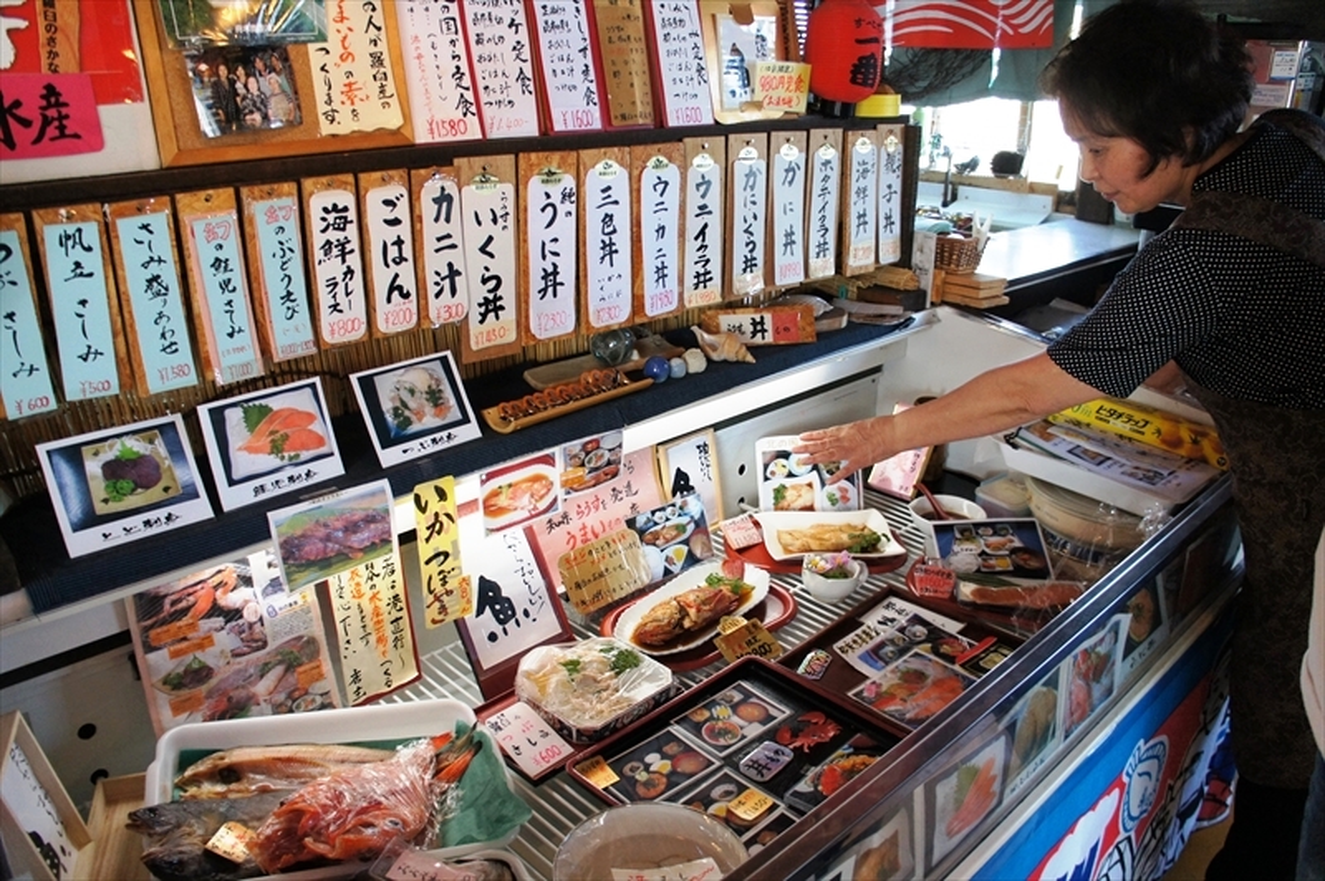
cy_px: 440
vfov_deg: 47.9
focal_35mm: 27
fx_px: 993
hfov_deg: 67.4
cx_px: 662
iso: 1000
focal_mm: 18
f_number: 4
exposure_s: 1/250
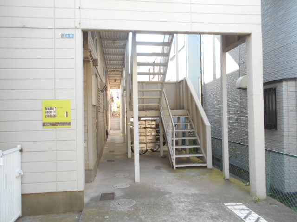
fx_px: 223
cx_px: 148
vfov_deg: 53.1
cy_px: 111
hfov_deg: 67.3
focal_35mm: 26
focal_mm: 4.6
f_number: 3.2
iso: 80
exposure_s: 1/60
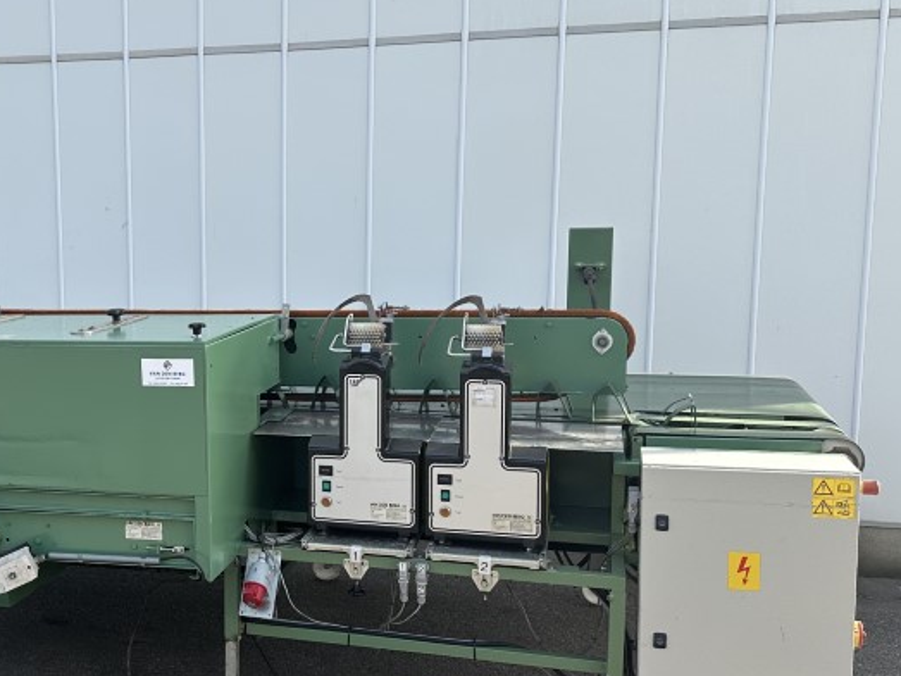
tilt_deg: -9.5
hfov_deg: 38.8
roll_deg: +0.7
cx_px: 174
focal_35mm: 47
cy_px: 374
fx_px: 1223
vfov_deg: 30.8
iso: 80
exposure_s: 1/1289
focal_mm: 6.86
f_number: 1.78
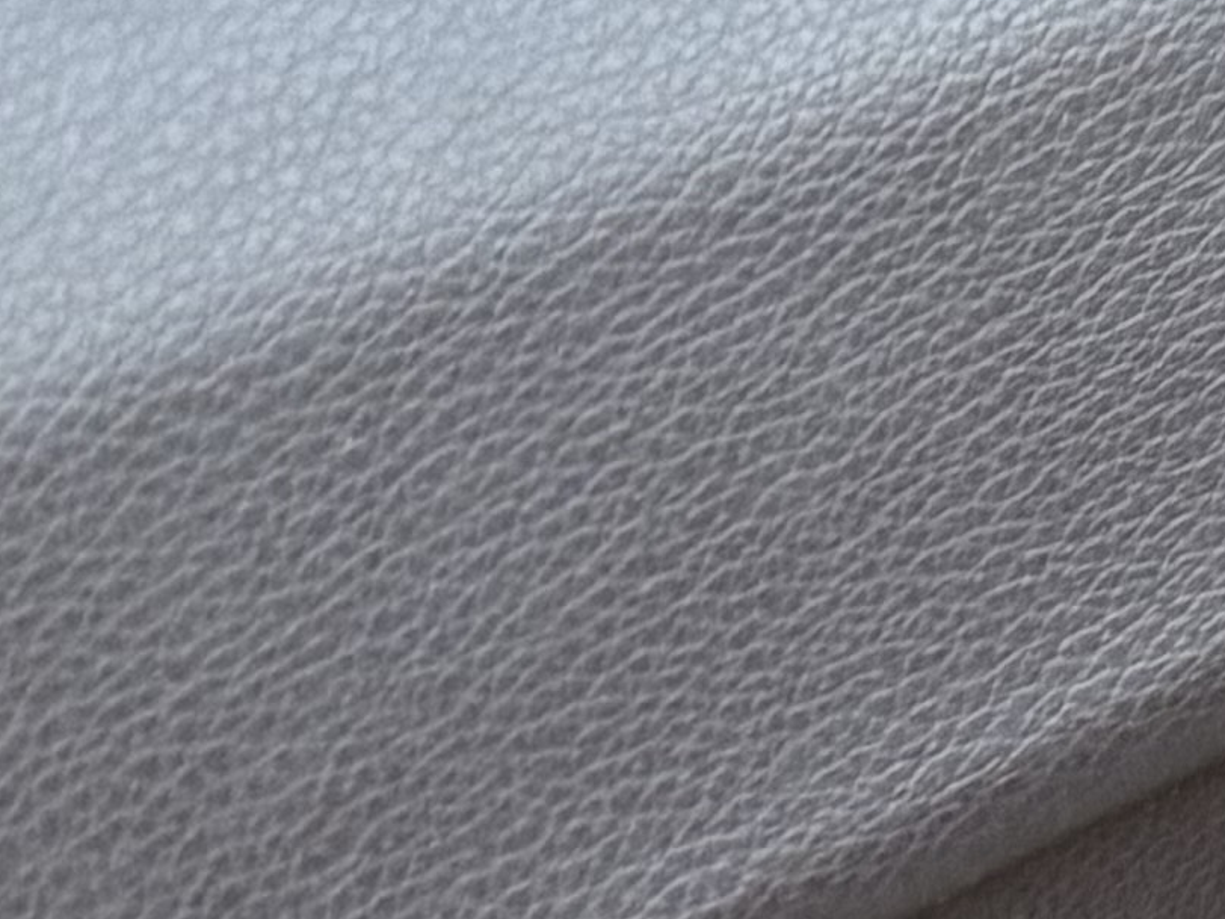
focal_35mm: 169
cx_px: 3216
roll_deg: +2.8
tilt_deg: -31.2
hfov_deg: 9.9
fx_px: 5980
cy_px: 313
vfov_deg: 8.8
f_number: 1.78
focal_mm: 6.76
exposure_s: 1/62
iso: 200
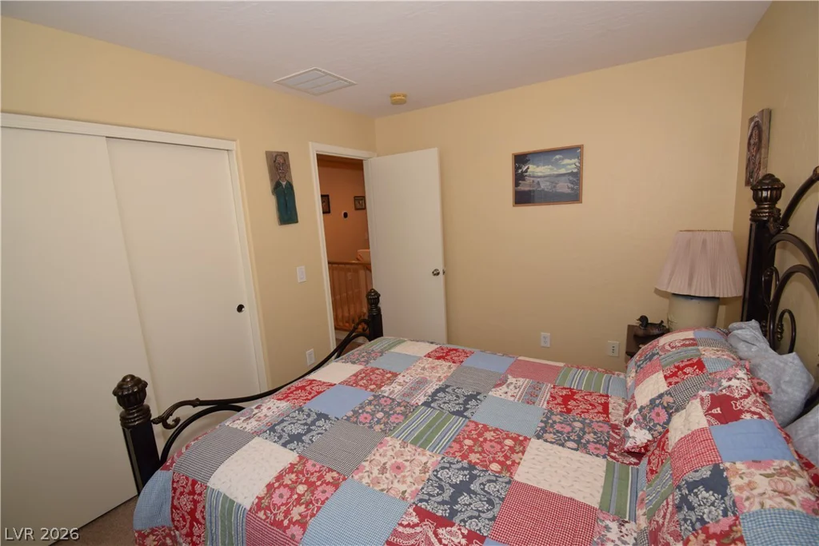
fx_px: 341
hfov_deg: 100.4
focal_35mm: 15
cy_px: 273
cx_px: 410
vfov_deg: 77.3
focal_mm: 10
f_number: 5.6
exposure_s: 1/25
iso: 400
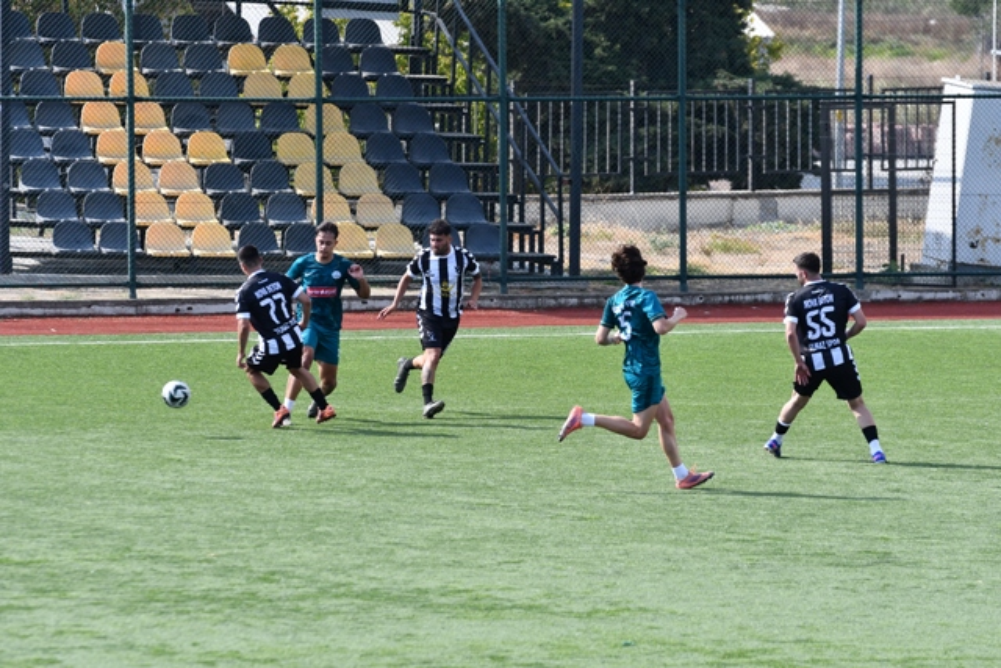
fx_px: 8760
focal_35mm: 315
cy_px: 334
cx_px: 500
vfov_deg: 4.4
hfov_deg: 6.5
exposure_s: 1/1000
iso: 400
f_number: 5.6
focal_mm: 210
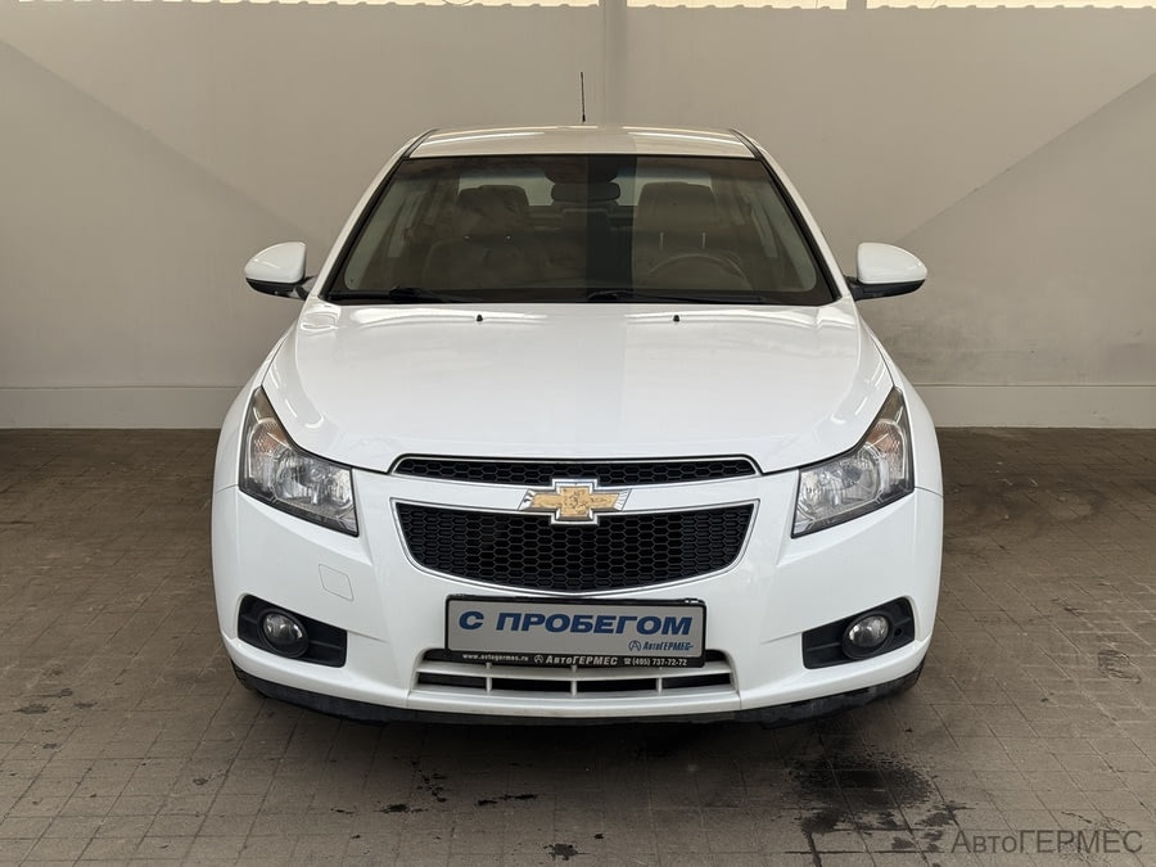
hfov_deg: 39.7
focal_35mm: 48
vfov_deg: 30.3
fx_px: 1603
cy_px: 434
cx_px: 578
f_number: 1.78
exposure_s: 1/1043
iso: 64
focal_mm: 6.76
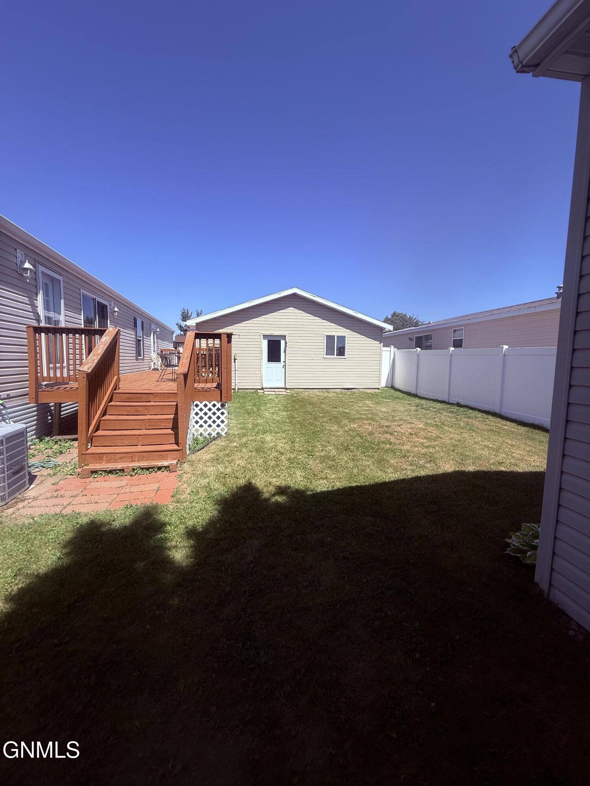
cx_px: 295
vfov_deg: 102.1
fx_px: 318
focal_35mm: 14
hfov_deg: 85.7
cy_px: 393
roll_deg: -1.0
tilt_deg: -1.6
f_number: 2.2
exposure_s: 1/2237
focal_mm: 2.22
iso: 50
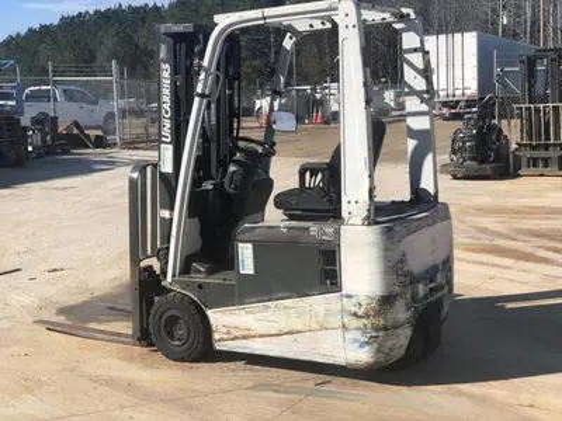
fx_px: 844
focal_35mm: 52
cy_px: 210
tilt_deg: -8.6
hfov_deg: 36.8
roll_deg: +2.4
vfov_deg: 28.0
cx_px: 281
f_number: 2.4
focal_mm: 6
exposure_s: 1/1143
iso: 16
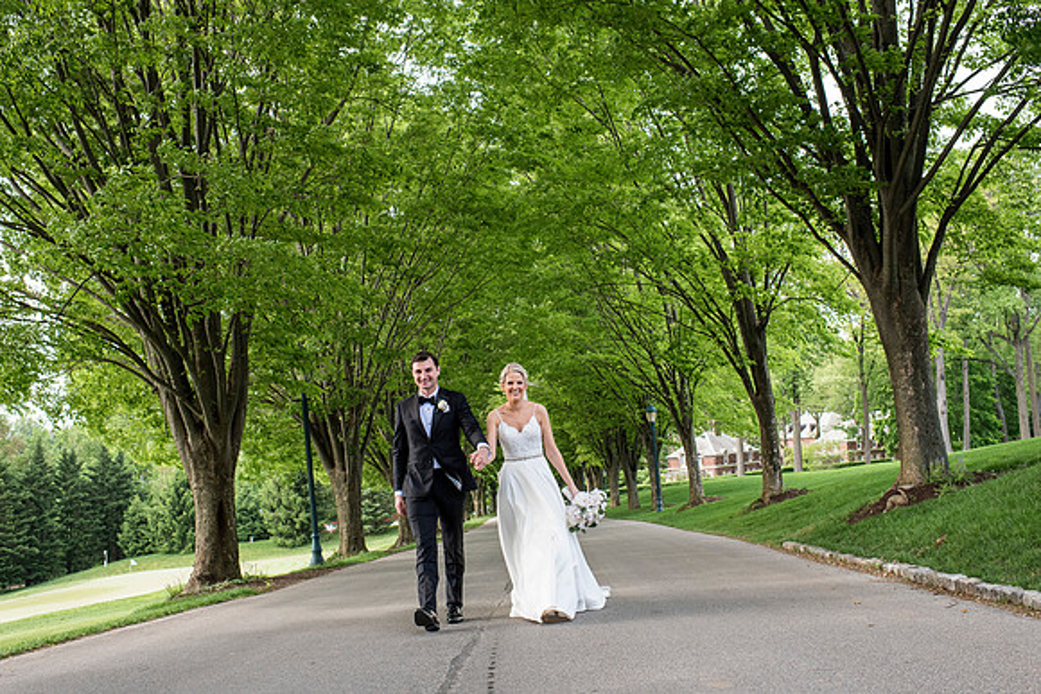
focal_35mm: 36
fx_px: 1053
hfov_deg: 52.6
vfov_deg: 36.5
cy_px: 347
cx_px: 520
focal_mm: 35
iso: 800
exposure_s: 1/640
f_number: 5.6
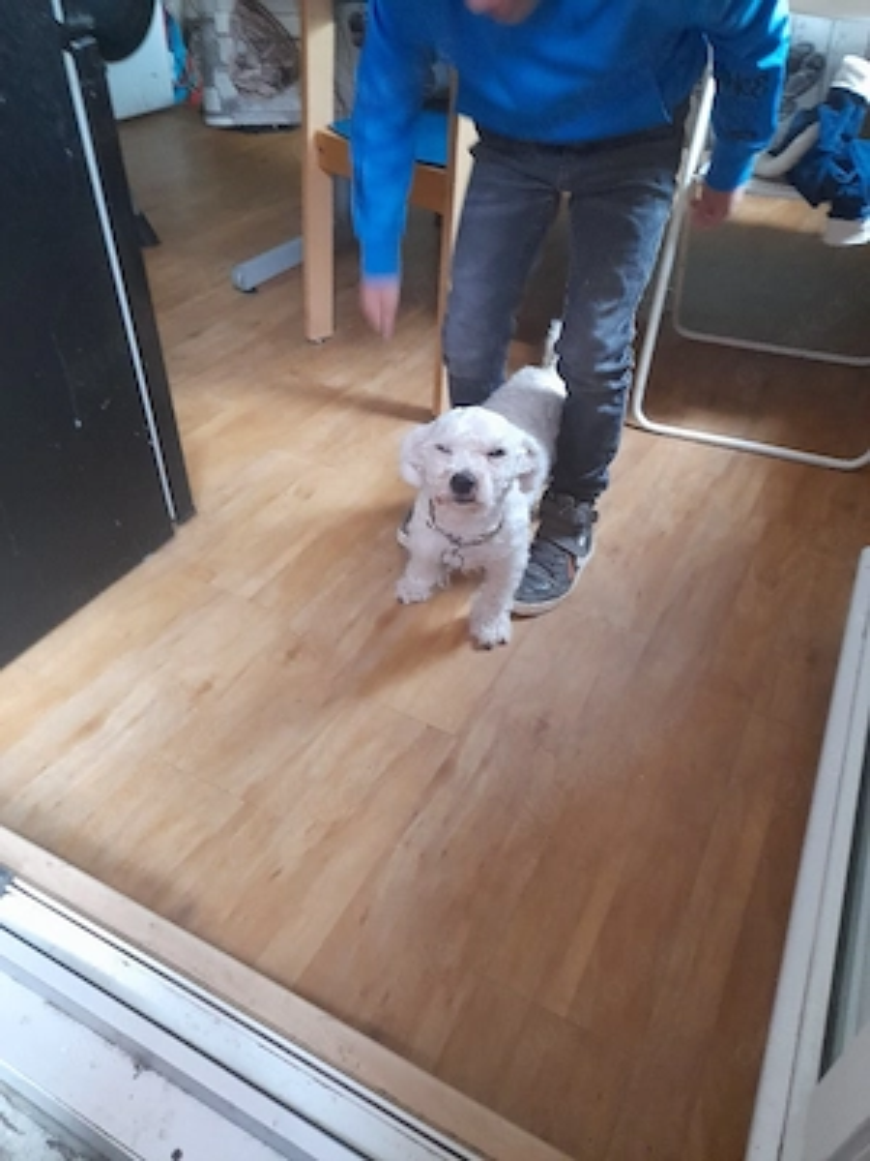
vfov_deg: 69.4
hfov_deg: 54.9
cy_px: 580
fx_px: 838
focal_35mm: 25
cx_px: 435
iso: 400
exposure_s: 1/33
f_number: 2
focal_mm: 4.6
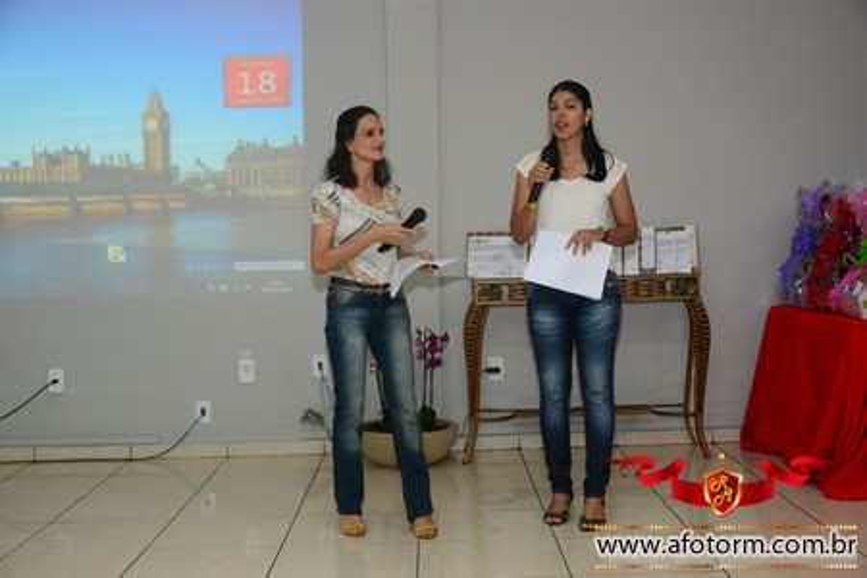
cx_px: 434
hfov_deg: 37.9
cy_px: 289
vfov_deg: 25.8
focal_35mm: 52
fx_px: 1264
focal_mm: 35
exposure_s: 1/60
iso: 1600
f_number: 5.6
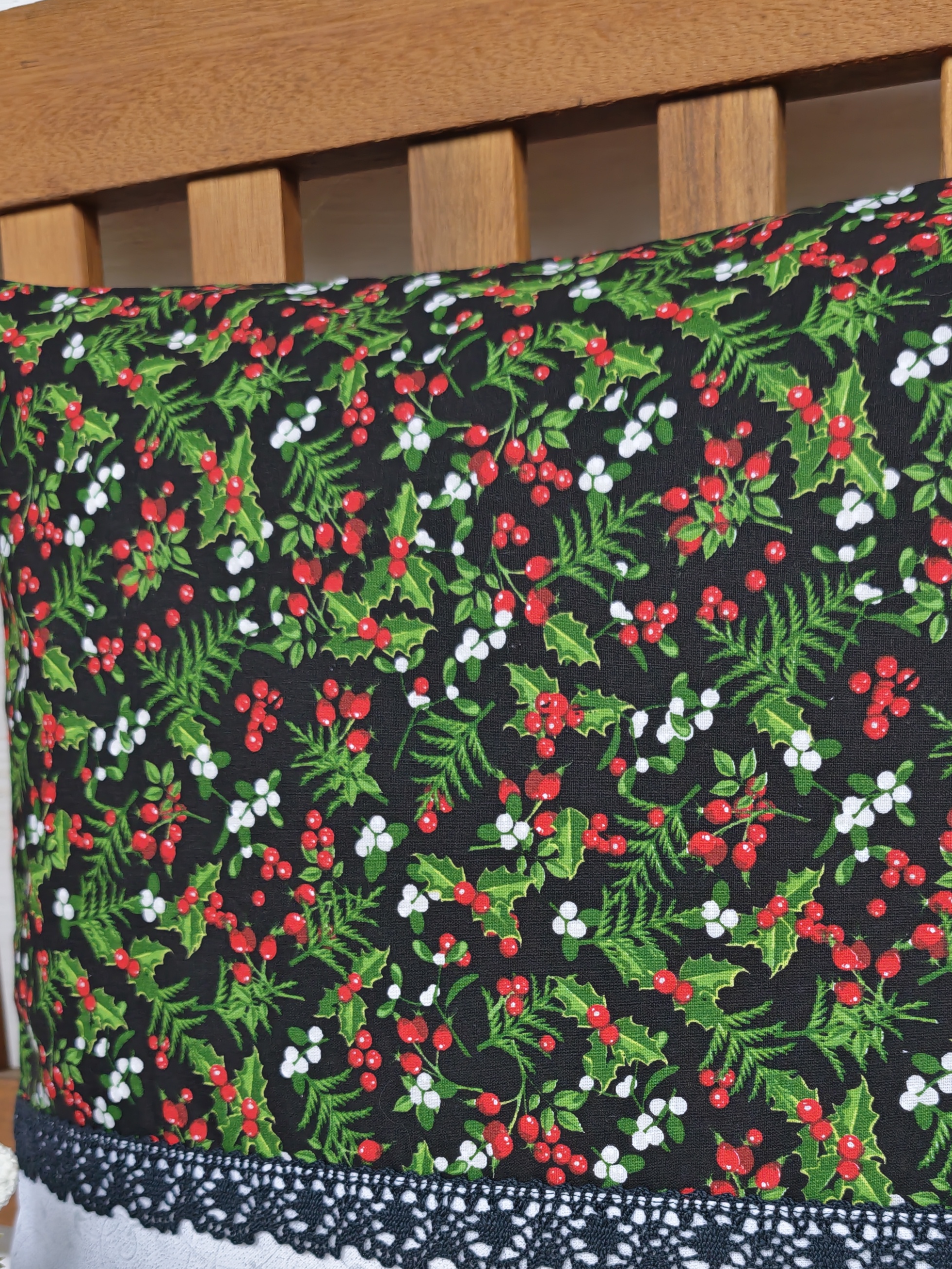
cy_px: 959
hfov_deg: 39.1
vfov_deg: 49.2
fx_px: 1320
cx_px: 652
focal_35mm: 36
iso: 50
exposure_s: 1/50
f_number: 1.6
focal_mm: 6.55
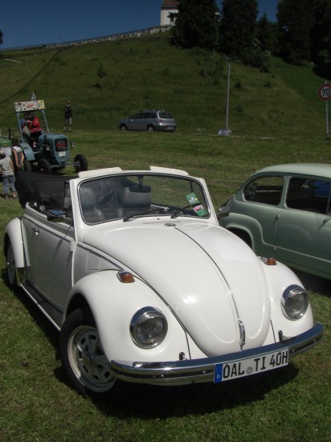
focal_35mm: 38
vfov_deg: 49.0
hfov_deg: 37.7
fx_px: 485
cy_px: 221
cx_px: 166
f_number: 9.2
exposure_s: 1/320
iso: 64
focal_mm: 6.3
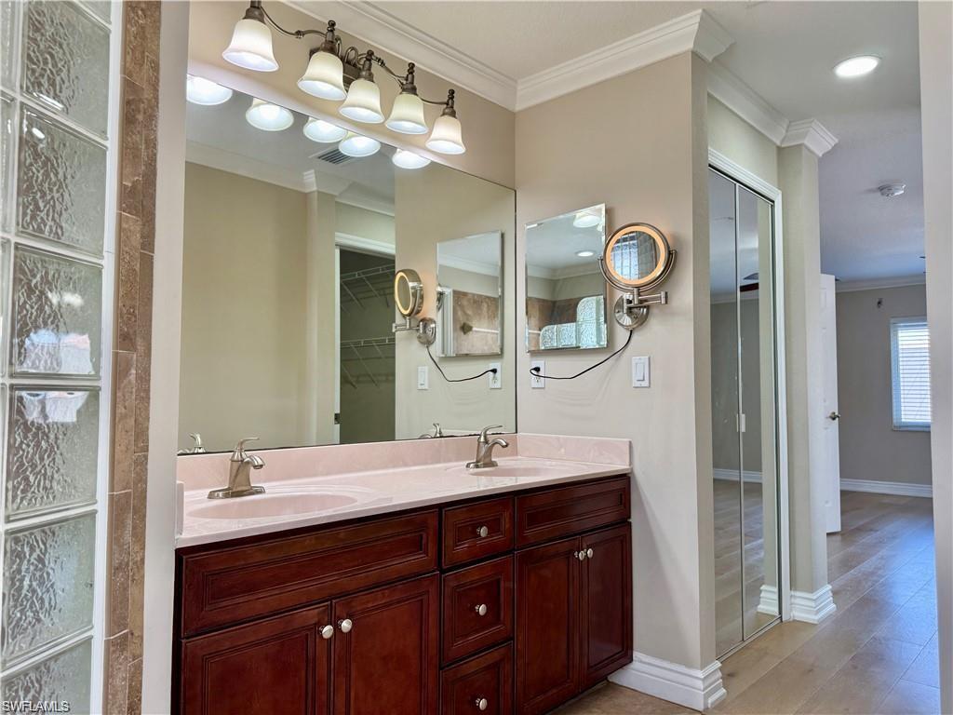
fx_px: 661
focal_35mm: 24
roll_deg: +0.0
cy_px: 358
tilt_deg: +2.2
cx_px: 476
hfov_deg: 71.6
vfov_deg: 56.8
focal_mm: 6.76
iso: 64
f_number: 1.78
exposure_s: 1/120
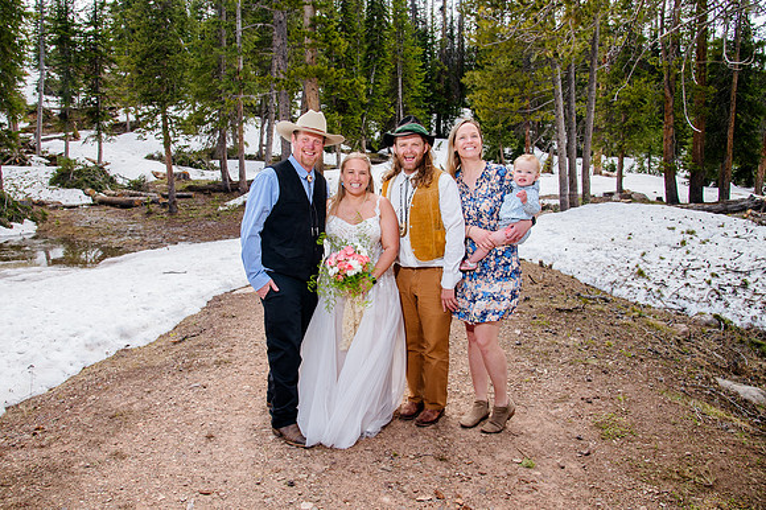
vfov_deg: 46.9
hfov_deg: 66.2
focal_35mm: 28
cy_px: 250
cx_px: 359
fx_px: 587
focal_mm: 24
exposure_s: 1/160
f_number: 6.3
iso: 400
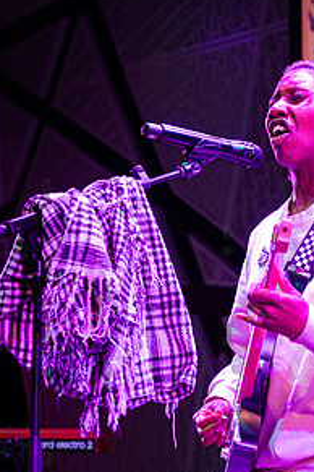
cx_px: 227
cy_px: 329
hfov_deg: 11.2
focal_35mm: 122
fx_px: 1596
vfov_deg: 16.7
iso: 10000
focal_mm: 79
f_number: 4.5
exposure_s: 1/400
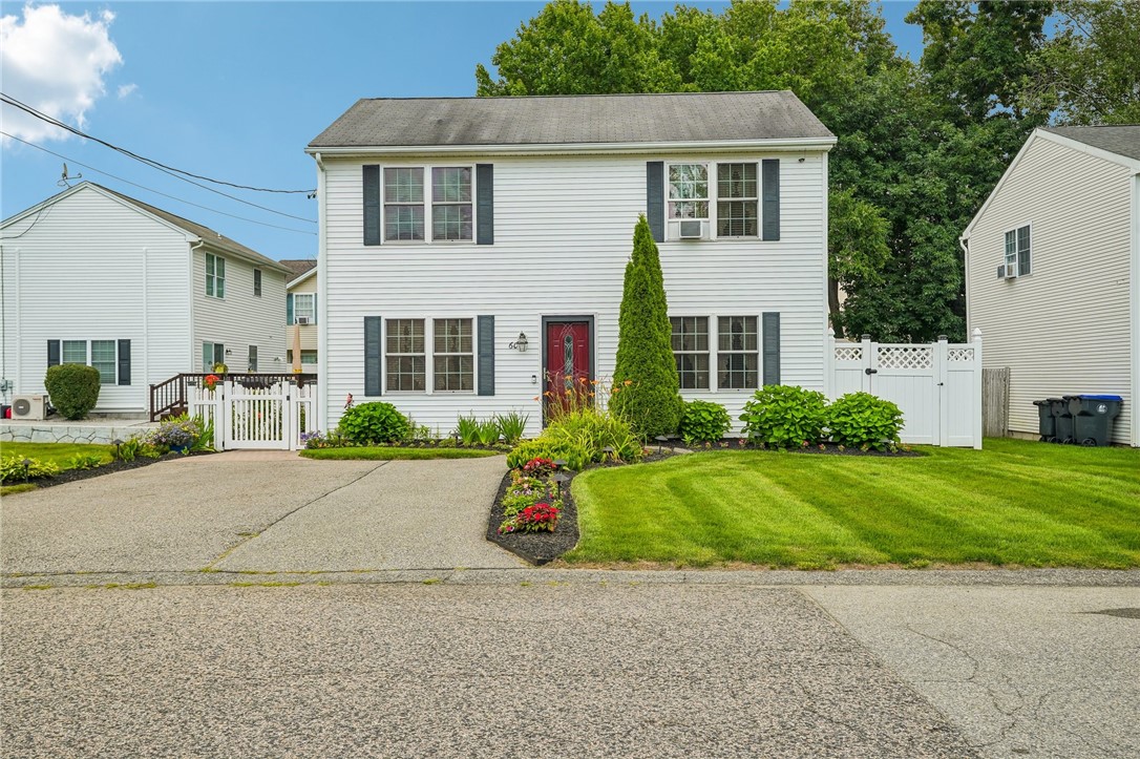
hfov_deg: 60.3
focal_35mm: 31
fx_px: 981
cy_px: 380
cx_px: 570
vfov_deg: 42.3
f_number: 8
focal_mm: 31
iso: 160
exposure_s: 1/40
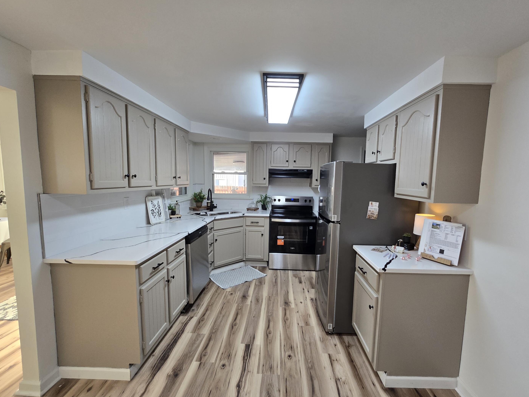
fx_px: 214
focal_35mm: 14
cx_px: 278
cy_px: 199
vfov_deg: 85.7
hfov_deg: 102.0
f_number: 2.2
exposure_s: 1/60
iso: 80
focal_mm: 2.2
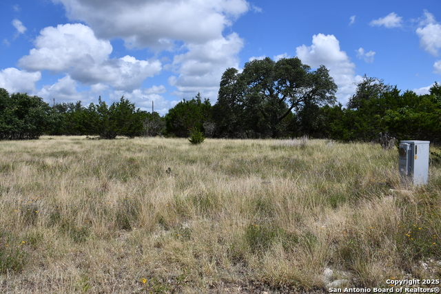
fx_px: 331
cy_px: 147
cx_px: 220
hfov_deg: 67.4
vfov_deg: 48.0
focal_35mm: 27
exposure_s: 1/320
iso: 100
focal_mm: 18
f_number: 9
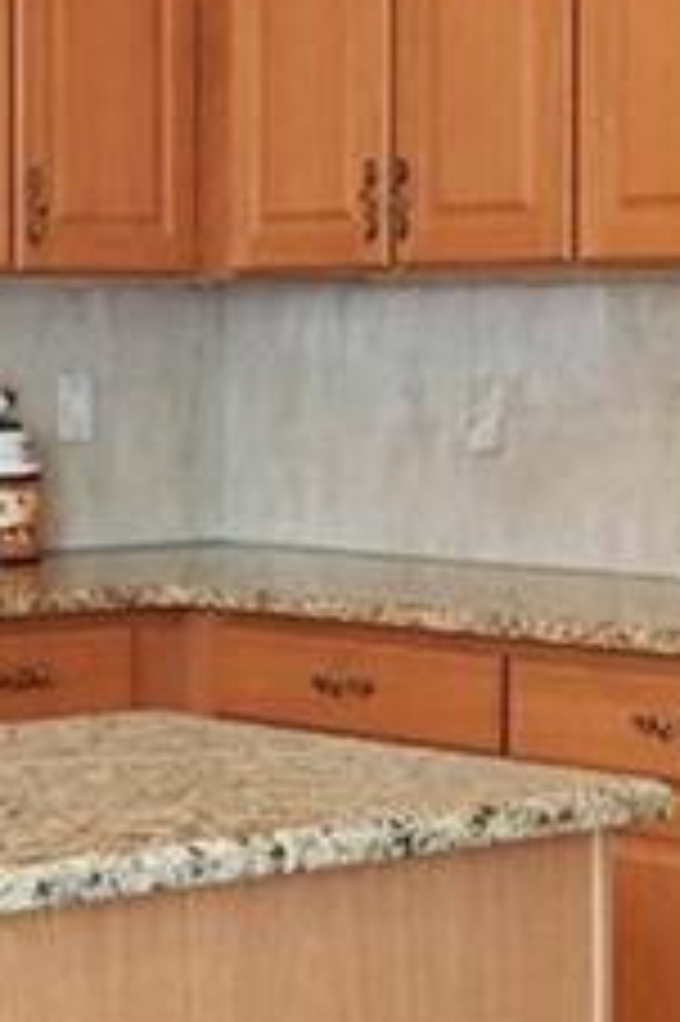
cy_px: 392
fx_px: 3206
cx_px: 95
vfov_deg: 18.1
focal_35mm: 113
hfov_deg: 12.0
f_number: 10
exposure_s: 1/10
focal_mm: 16
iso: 400
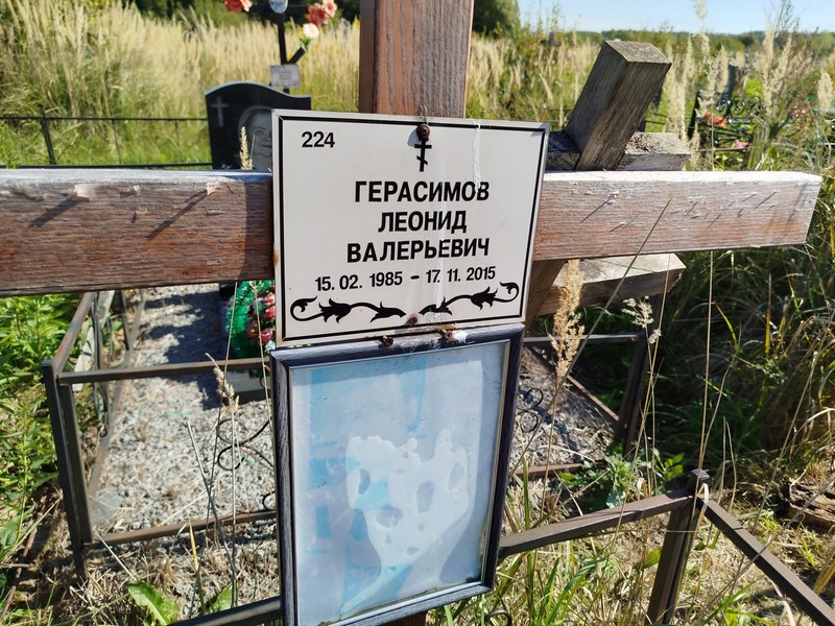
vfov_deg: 56.8
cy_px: 313
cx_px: 418
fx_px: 579
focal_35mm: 24
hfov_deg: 71.6
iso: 50
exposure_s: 1/768
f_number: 1.7
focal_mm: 5.31
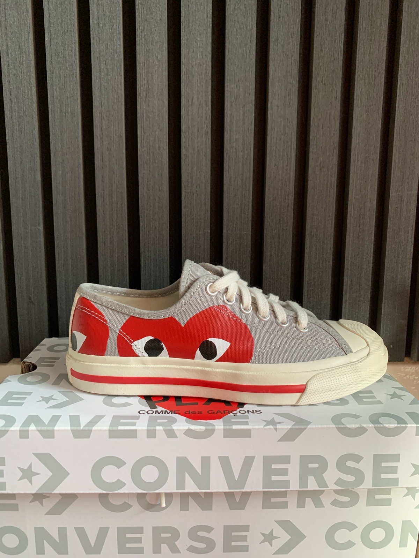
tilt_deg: -9.6
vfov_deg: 67.3
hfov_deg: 53.1
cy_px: 279
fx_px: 420
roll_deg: -1.3
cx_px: 210
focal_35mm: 26
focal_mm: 4.25
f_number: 1.8
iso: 125
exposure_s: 1/60
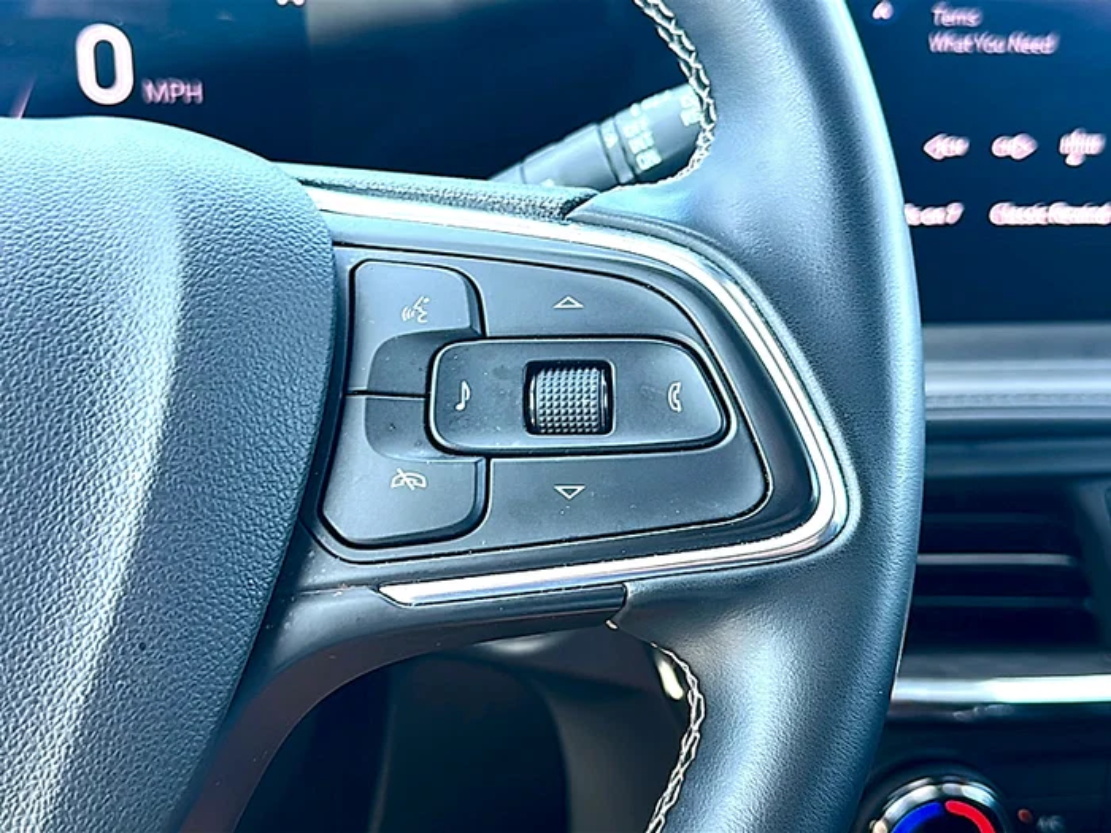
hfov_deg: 51.4
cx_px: 556
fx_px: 1155
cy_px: 416
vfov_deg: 39.7
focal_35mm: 36
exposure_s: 1/61
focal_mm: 6.86
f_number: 1.78
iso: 64
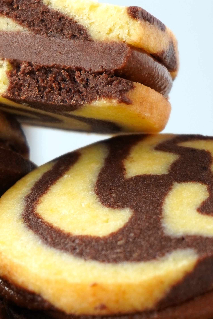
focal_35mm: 199
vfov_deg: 10.3
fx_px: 1765
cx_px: 14
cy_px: 32
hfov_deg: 6.9
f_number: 5.6
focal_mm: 50
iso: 200
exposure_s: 1/80
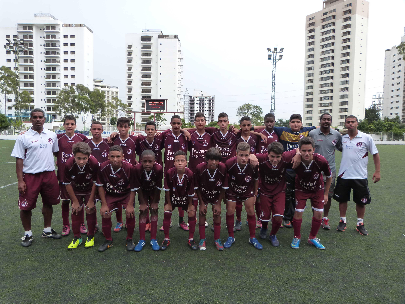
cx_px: 202
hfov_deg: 69.4
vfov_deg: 54.9
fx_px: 292
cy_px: 152
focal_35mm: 25
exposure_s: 1/125
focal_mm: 4.5
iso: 160
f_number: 3.6
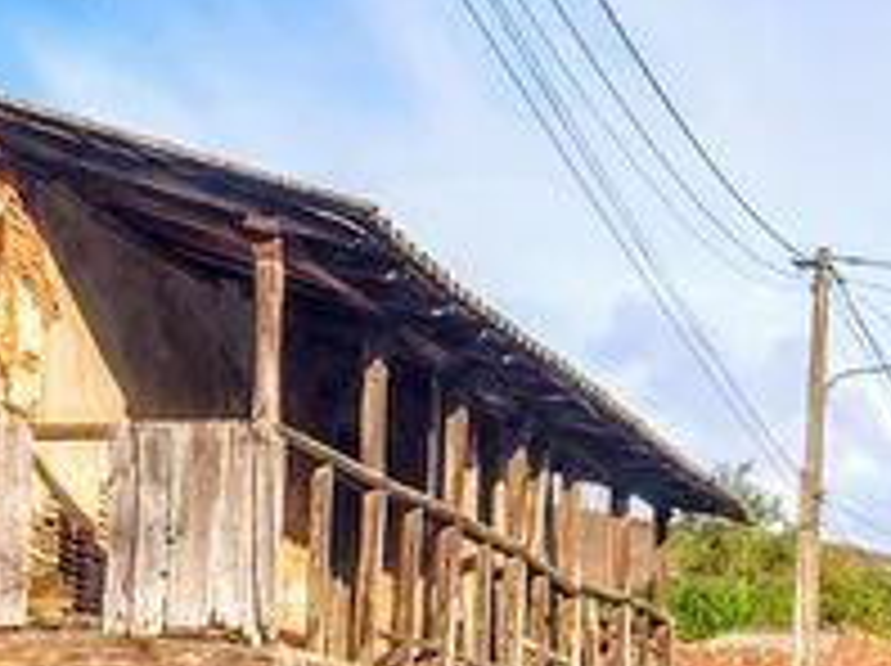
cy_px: 477
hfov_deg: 21.1
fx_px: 2391
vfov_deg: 15.8
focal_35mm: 93
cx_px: 513
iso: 12
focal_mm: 6.4
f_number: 1.8
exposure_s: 1/501
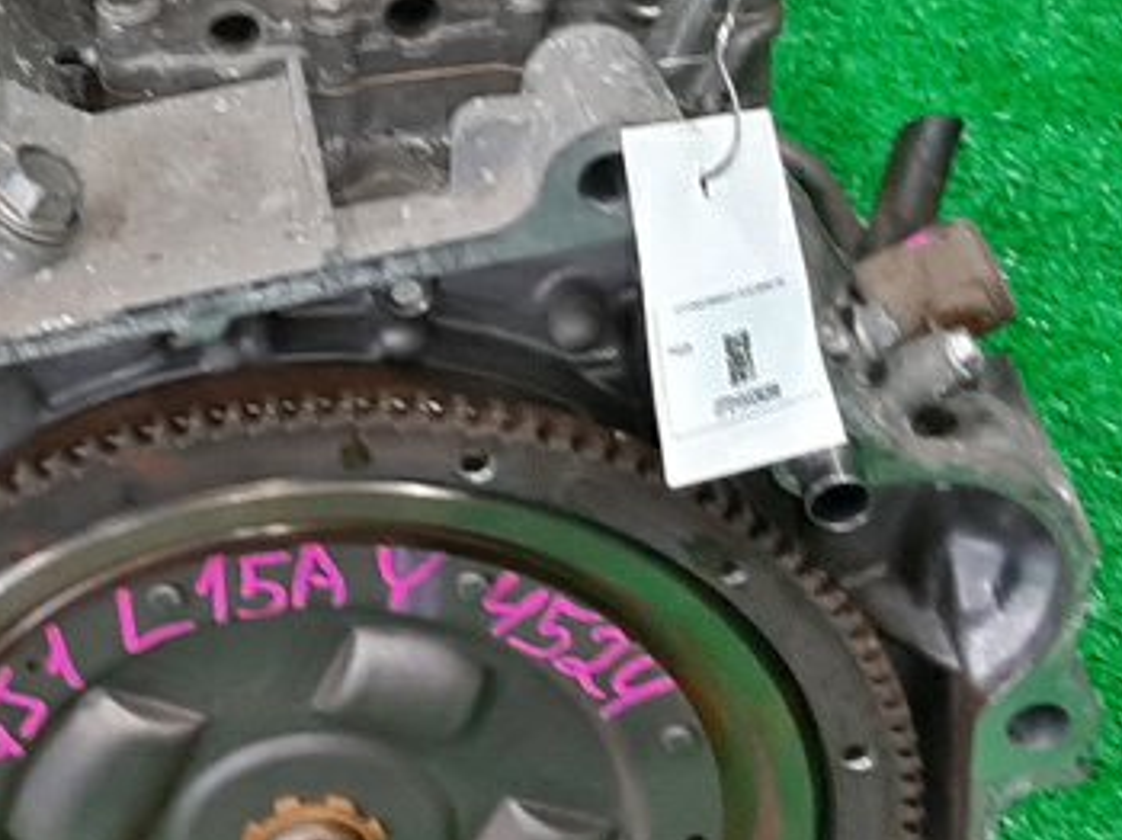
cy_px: 385
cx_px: -119
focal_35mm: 107
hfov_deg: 17.7
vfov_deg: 13.8
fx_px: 3466
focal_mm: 3.93
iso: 103
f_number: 1.7
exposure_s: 1/50
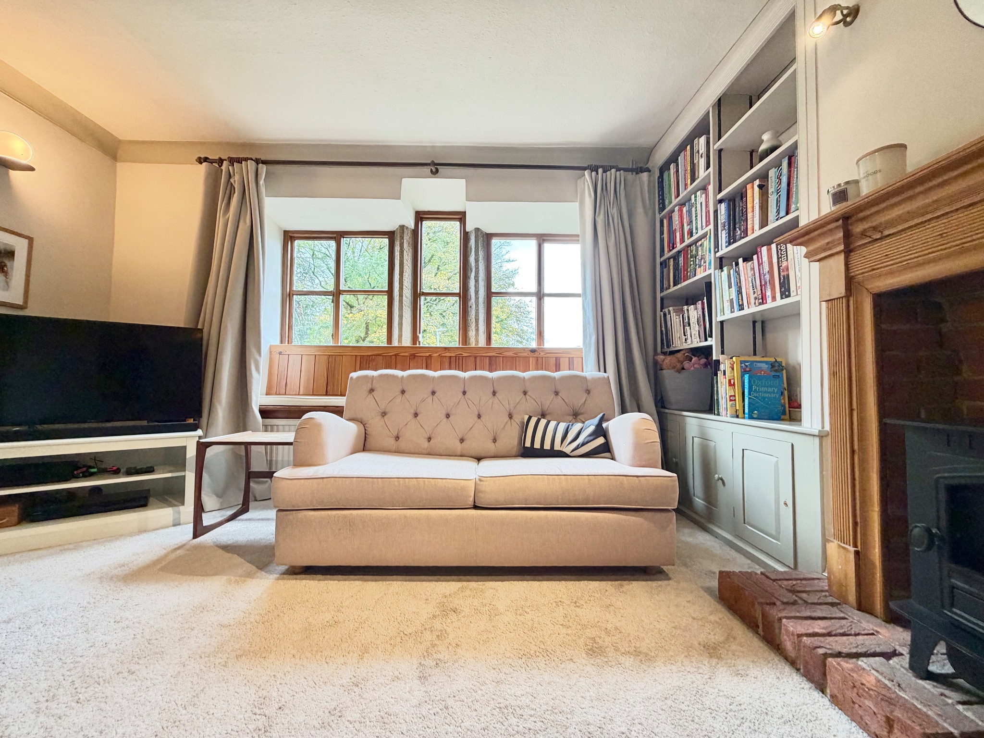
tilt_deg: +0.9
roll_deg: -0.5
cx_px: 492
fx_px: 398
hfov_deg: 102.1
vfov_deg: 85.7
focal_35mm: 14
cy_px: 369
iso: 200
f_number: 2.2
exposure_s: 1/50
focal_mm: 2.22
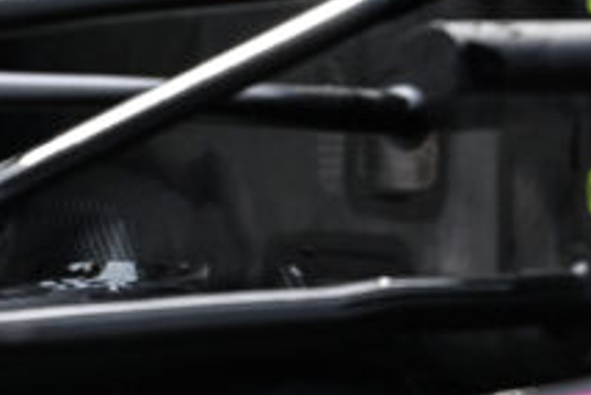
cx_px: 141
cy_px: -93
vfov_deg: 0.5
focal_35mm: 2676
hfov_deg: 0.8
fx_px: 43959
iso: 320
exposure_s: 1/2500
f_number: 4
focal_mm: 560
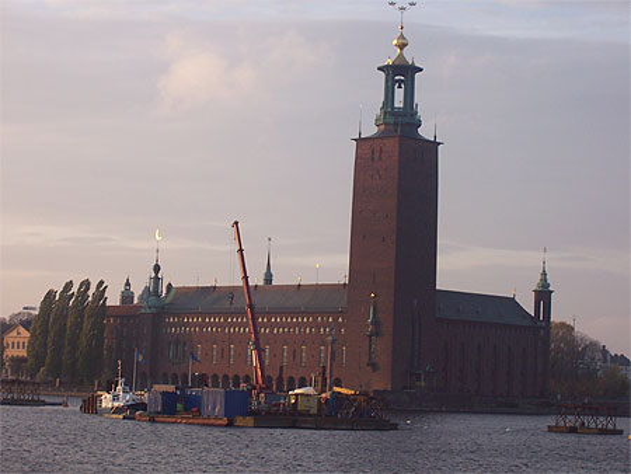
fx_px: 1860
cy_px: 237
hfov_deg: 19.3
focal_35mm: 102
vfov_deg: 14.5
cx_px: 316
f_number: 4.6
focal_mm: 16.8
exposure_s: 1/125
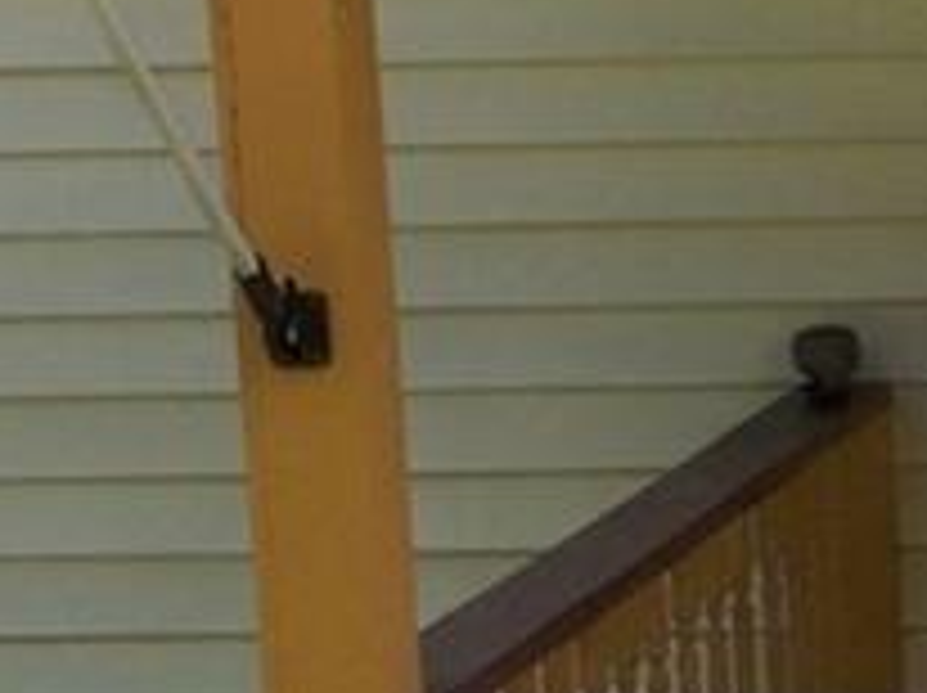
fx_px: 4975
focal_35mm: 186
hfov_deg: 9.8
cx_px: 1966
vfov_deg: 8.0
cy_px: 533
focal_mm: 12.3
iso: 140
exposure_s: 1/2500
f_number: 2.8
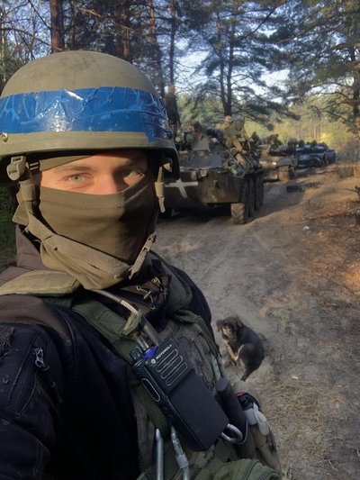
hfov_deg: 44.2
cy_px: 240
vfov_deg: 56.8
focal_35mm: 32
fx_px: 444
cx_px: 180
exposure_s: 1/121
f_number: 2.2
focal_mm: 2.87
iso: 25
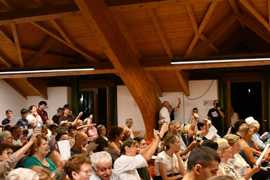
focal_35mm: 54
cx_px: 160
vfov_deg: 25.1
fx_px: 405
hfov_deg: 36.7
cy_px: 85
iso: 2000
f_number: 3.5
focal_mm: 18
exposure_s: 1/125
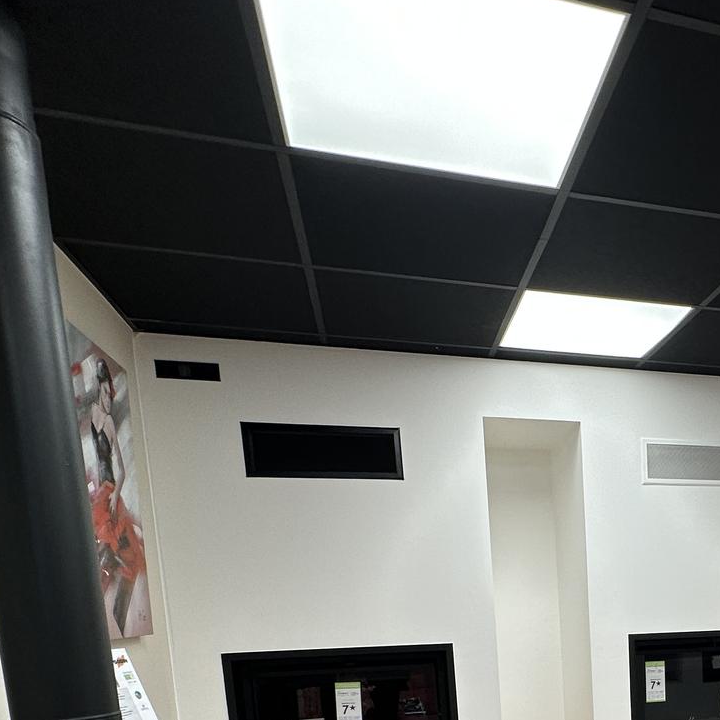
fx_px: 777
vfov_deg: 43.1
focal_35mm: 33
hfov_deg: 44.3
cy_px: 711
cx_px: 677
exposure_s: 1/100
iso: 80
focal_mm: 2.22
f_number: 2.2
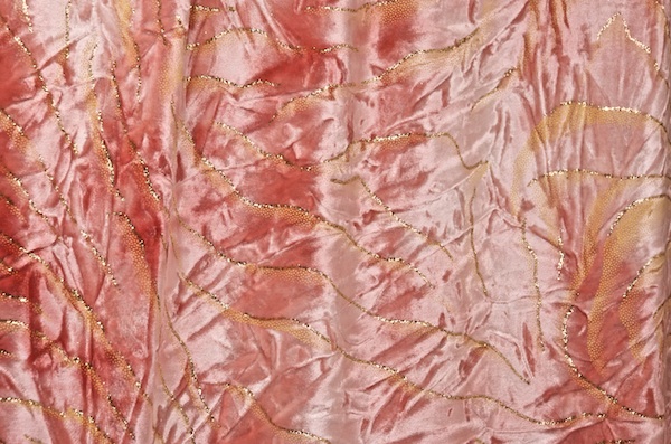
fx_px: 2231
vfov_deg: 11.4
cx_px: 336
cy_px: 222
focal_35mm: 120
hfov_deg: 17.1
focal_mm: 80
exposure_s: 1/800
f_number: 11
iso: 800
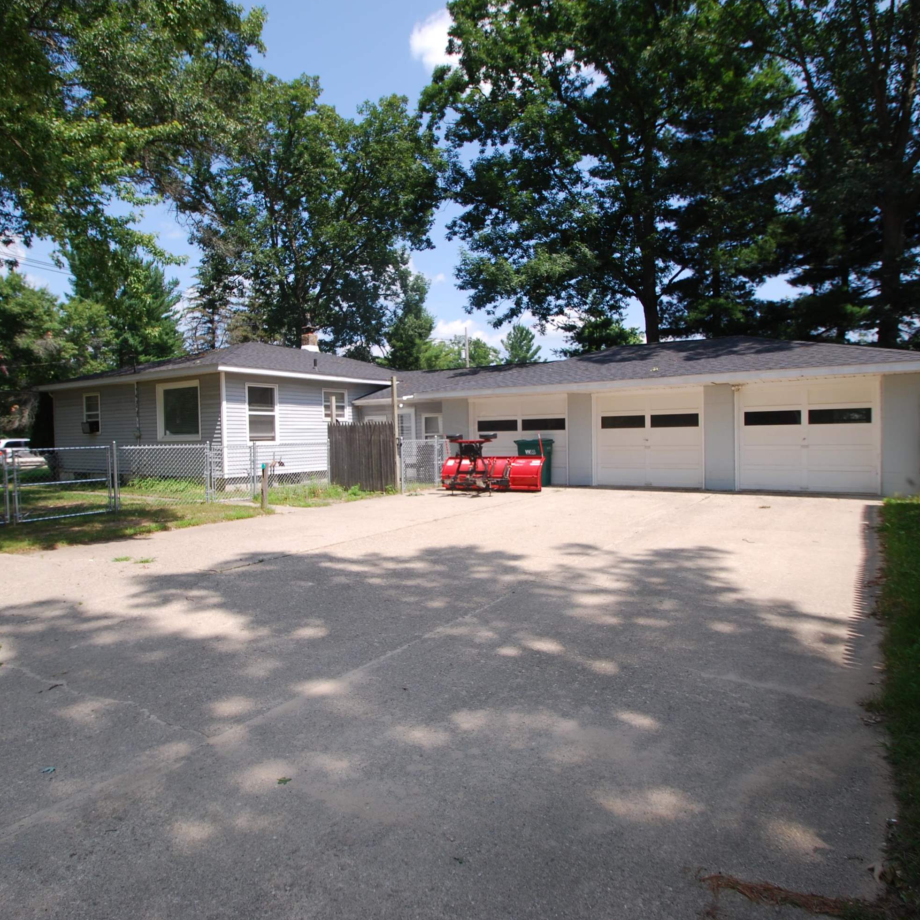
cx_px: 465
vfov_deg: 74.8
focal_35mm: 20
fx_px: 601
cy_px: 453
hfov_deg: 74.8
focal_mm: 10
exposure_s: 1/200
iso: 100
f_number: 7.1
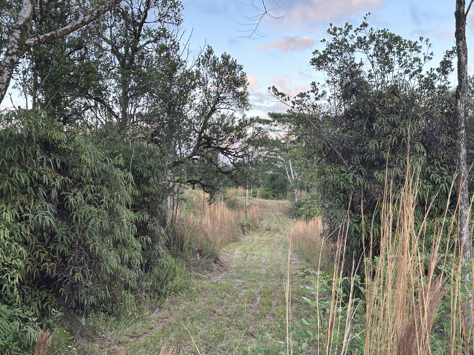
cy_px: 178
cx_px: 237
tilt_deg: +1.2
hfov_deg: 39.7
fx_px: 657
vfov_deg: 30.3
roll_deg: -1.1
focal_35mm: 48
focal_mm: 6.86
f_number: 1.78
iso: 80
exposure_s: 1/169
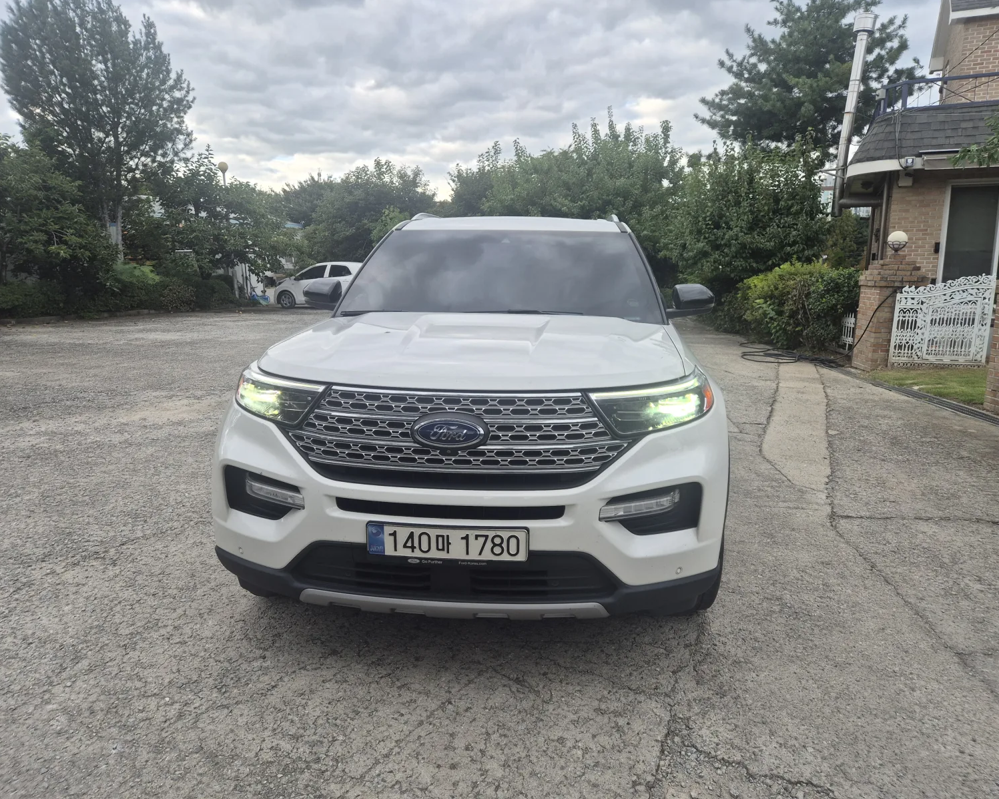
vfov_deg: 58.8
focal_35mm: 24
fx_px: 709
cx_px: 525
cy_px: 399
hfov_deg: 70.2
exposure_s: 1/206
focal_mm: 5.4
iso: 25
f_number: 1.8
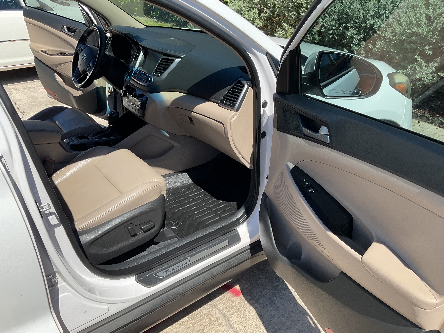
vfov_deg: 48.2
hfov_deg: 61.7
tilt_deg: -30.0
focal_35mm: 29
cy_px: 166
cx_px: 222
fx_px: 372
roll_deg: +0.4
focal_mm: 3
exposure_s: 1/1168
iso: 16
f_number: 1.8
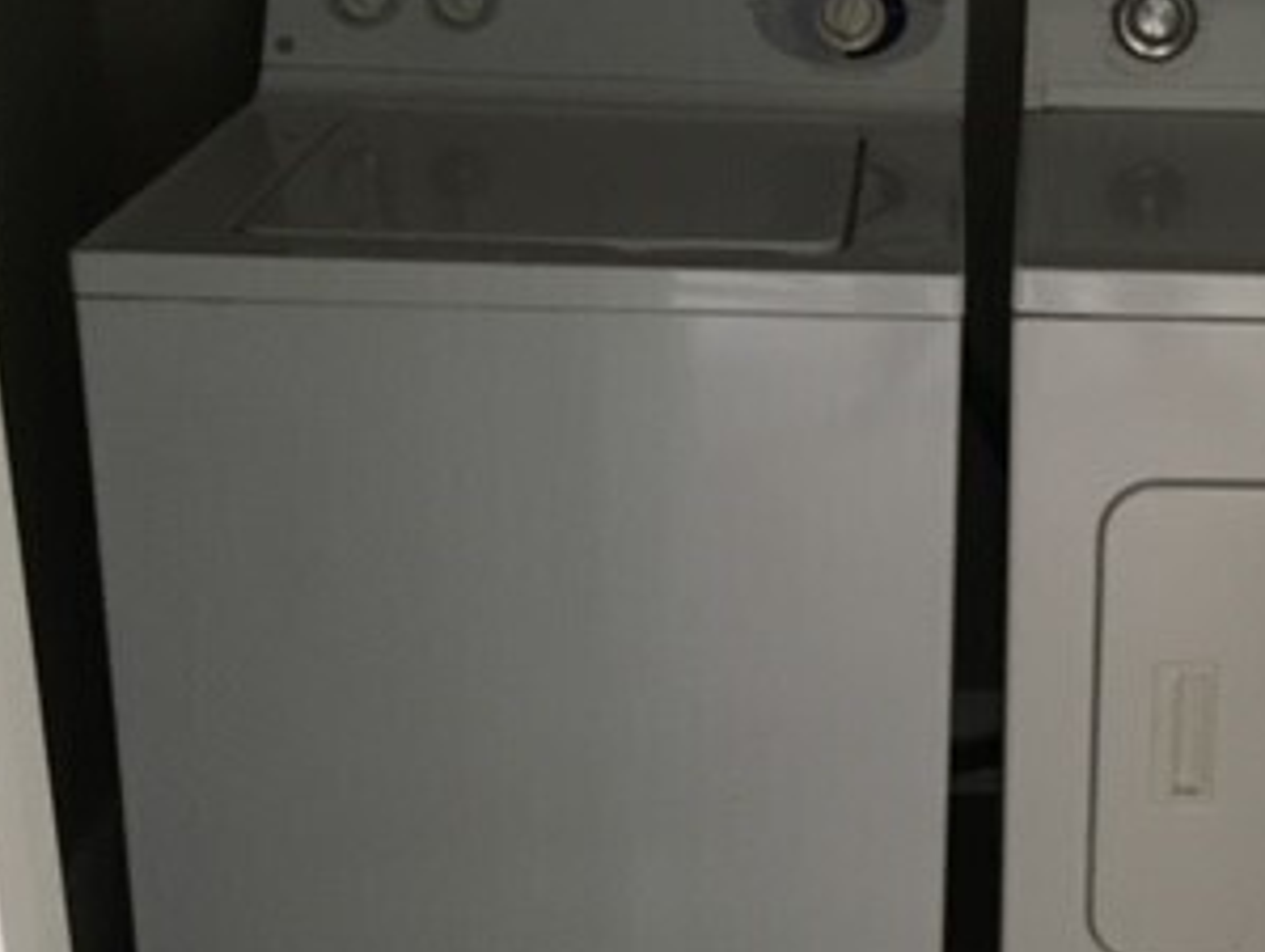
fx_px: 2268
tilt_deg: -19.4
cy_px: 292
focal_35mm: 62
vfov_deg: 23.6
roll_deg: -0.9
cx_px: 1092
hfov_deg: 30.1
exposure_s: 1/17
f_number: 2.2
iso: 400
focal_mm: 4.15
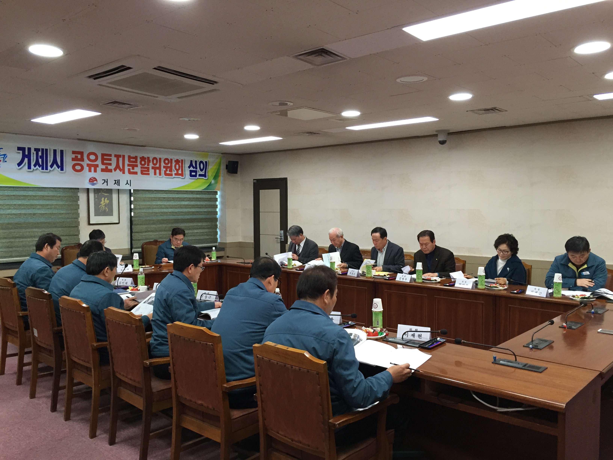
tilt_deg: -3.1
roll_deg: +1.2
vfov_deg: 48.2
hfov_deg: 61.7
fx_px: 514
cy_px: 230
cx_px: 306
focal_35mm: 29
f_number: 2.2
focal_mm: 4.15
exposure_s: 1/30
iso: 50
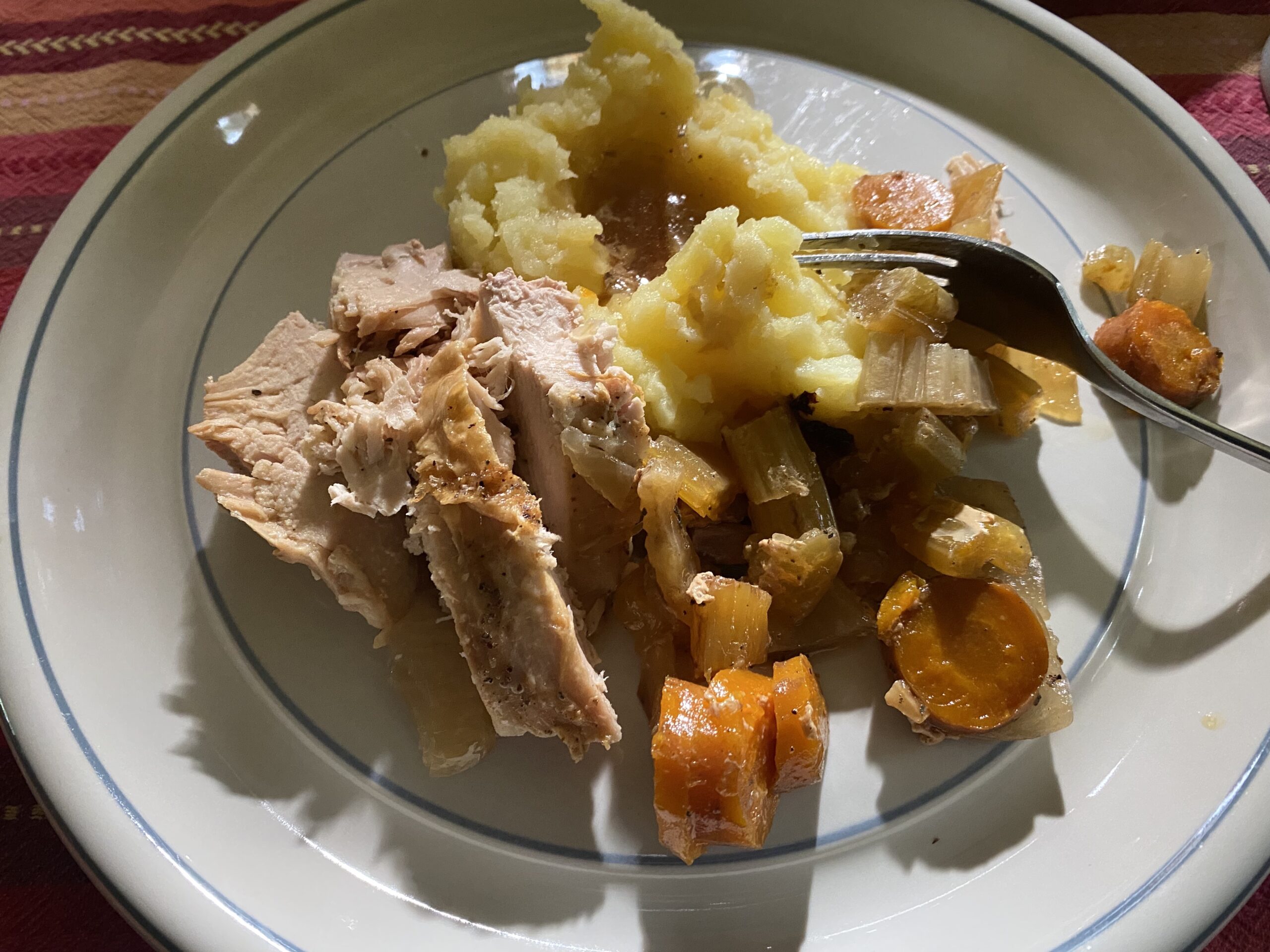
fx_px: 954
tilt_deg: -62.6
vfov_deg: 53.1
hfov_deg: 67.3
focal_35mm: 26
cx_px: 635
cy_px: 476
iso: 320
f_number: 1.8
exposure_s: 1/60
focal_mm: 4.25
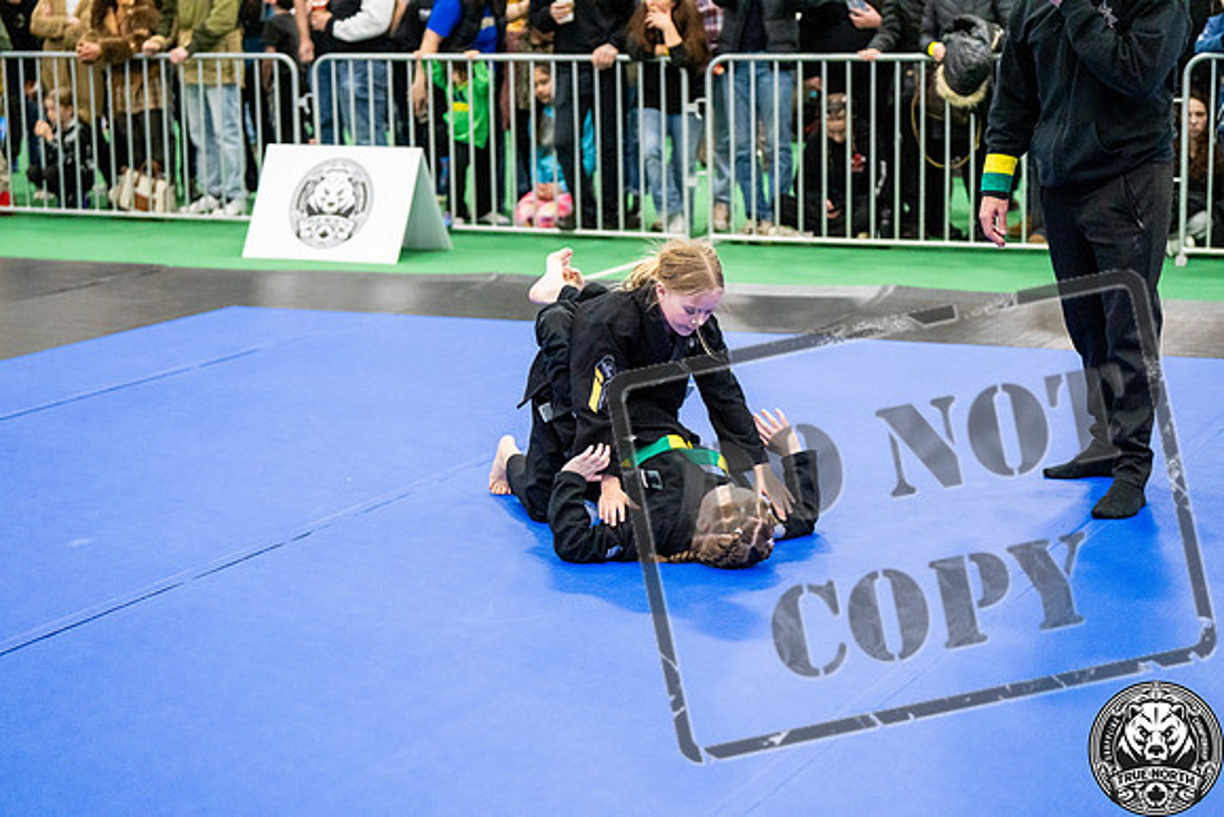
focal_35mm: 70
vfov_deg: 19.5
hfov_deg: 28.8
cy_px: 408
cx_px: 612
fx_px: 2380
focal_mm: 70
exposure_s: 1/640
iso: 4000
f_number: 2.8
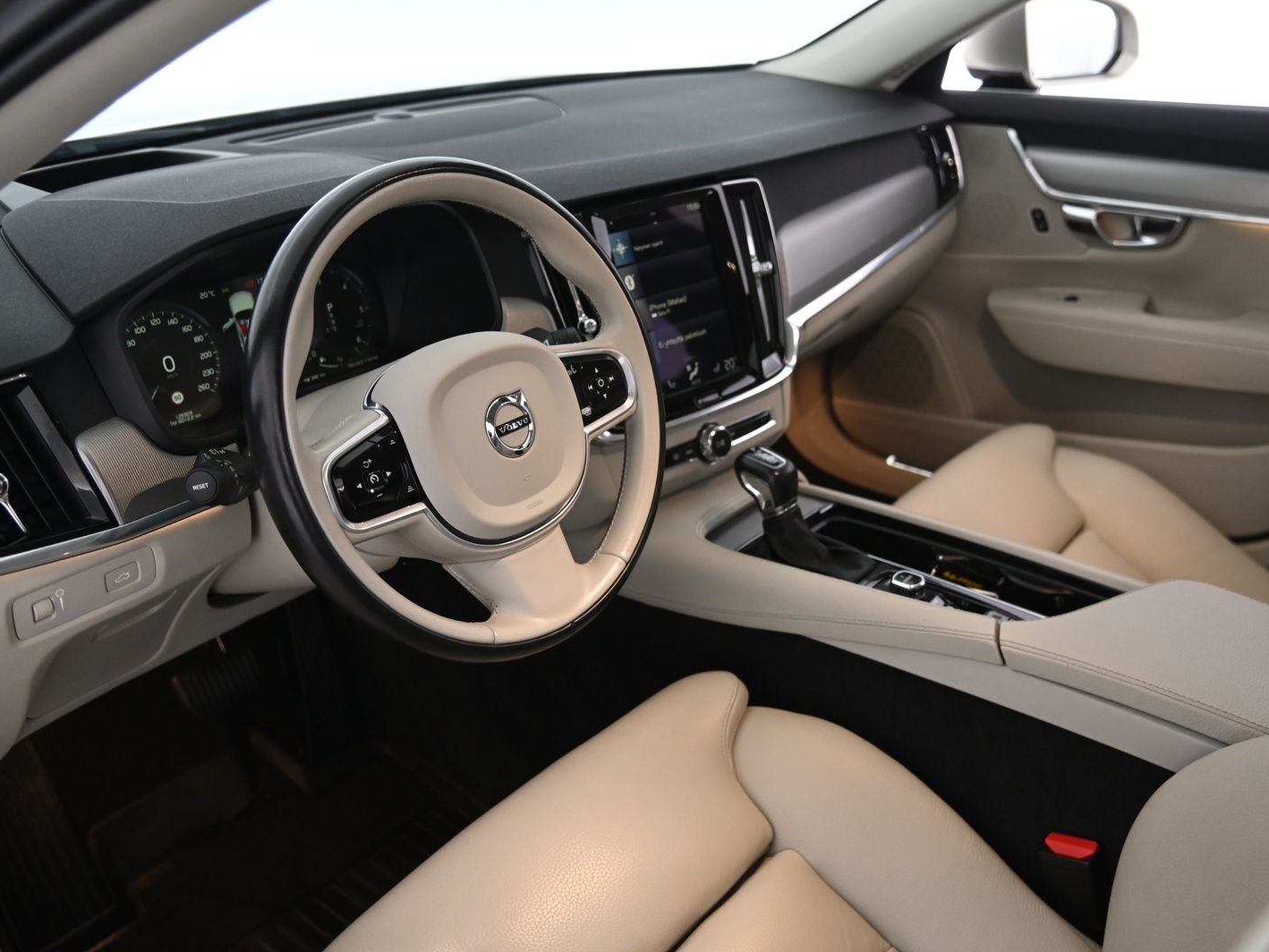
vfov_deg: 43.0
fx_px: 1210
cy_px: 476
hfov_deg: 55.3
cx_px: 672
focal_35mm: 33
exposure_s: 1/30
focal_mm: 30
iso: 2000
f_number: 4
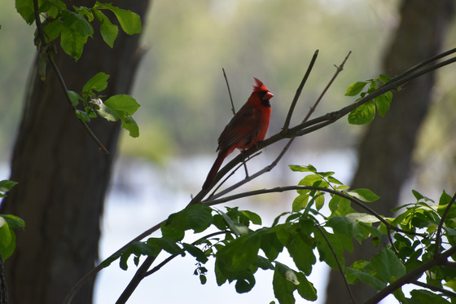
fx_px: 7597
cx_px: 228
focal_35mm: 600
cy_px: 152
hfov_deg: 3.4
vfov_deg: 2.3
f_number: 6.3
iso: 360
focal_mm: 400
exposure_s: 1/500
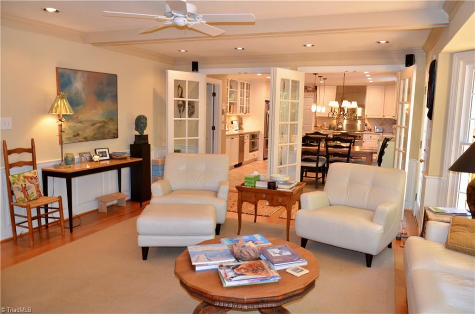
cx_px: 238
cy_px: 157
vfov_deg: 47.7
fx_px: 355
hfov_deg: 67.5
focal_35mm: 27
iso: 800
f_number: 3.5
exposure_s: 1/60
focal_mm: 18
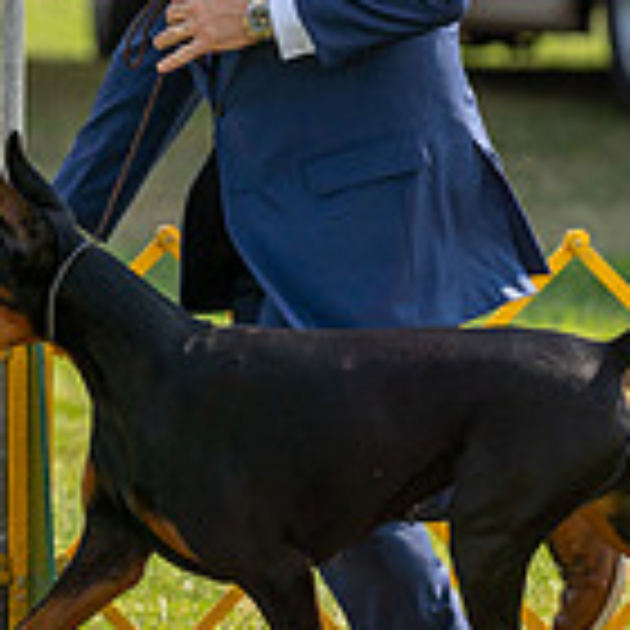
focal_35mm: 706
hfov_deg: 2.5
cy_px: 52
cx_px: -36
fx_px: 14537
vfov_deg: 2.5
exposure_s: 1/1600
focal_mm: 200
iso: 200
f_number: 3.5
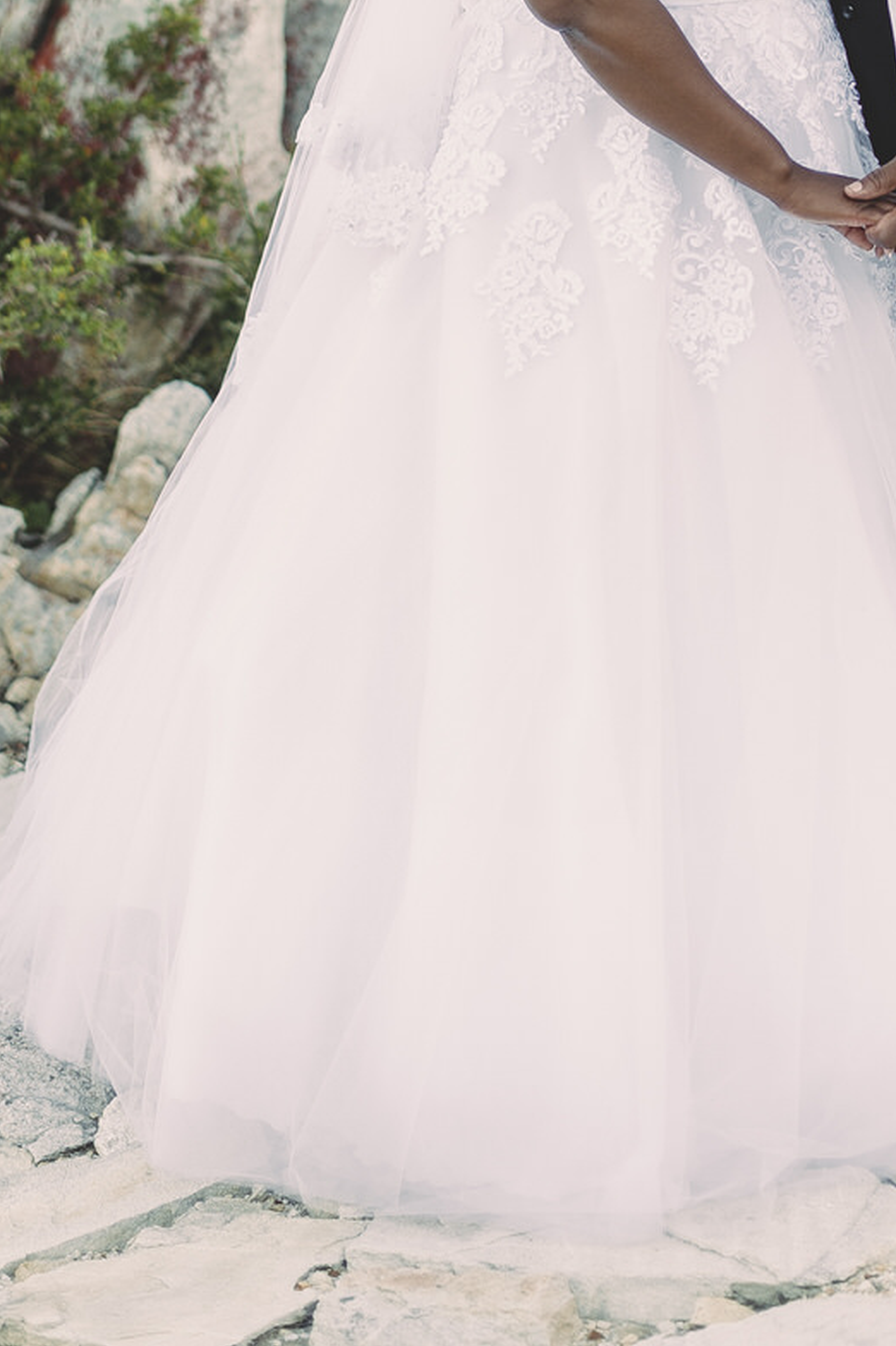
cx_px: 512
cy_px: 55
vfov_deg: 19.5
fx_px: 3811
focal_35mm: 102
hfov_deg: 13.4
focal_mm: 50
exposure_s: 1/800
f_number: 2
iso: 250
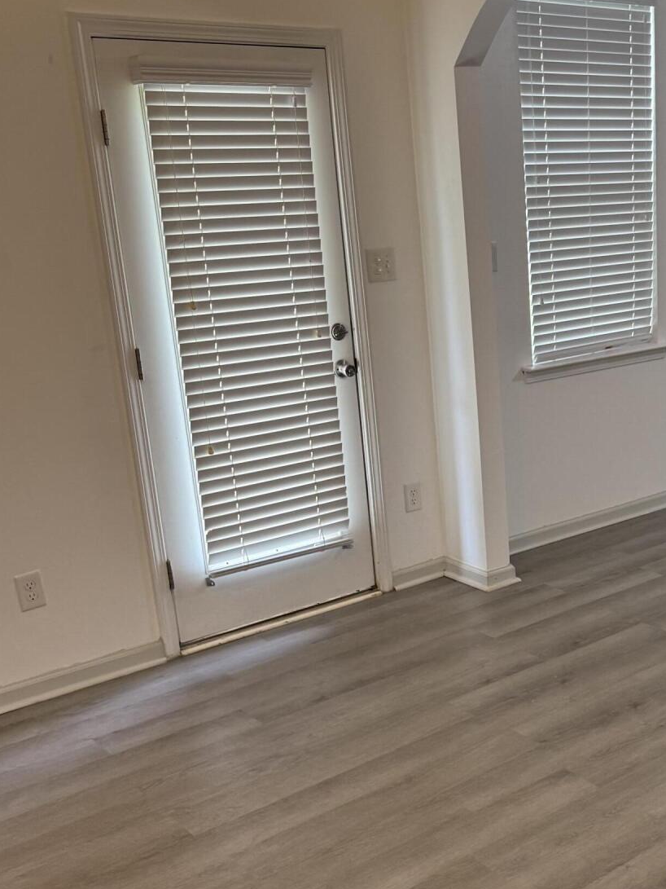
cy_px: 520
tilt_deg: -17.4
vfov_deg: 42.8
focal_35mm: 44
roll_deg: +4.4
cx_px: 594
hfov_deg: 31.4
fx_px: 1129
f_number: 1.78
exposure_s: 1/60
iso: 160
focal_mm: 6.76
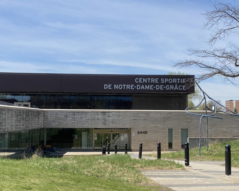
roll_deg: +0.3
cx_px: 128
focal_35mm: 56
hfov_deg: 33.6
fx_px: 396
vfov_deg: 27.1
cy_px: 93
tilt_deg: +4.1
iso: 20
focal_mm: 6
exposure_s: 1/1712
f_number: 2
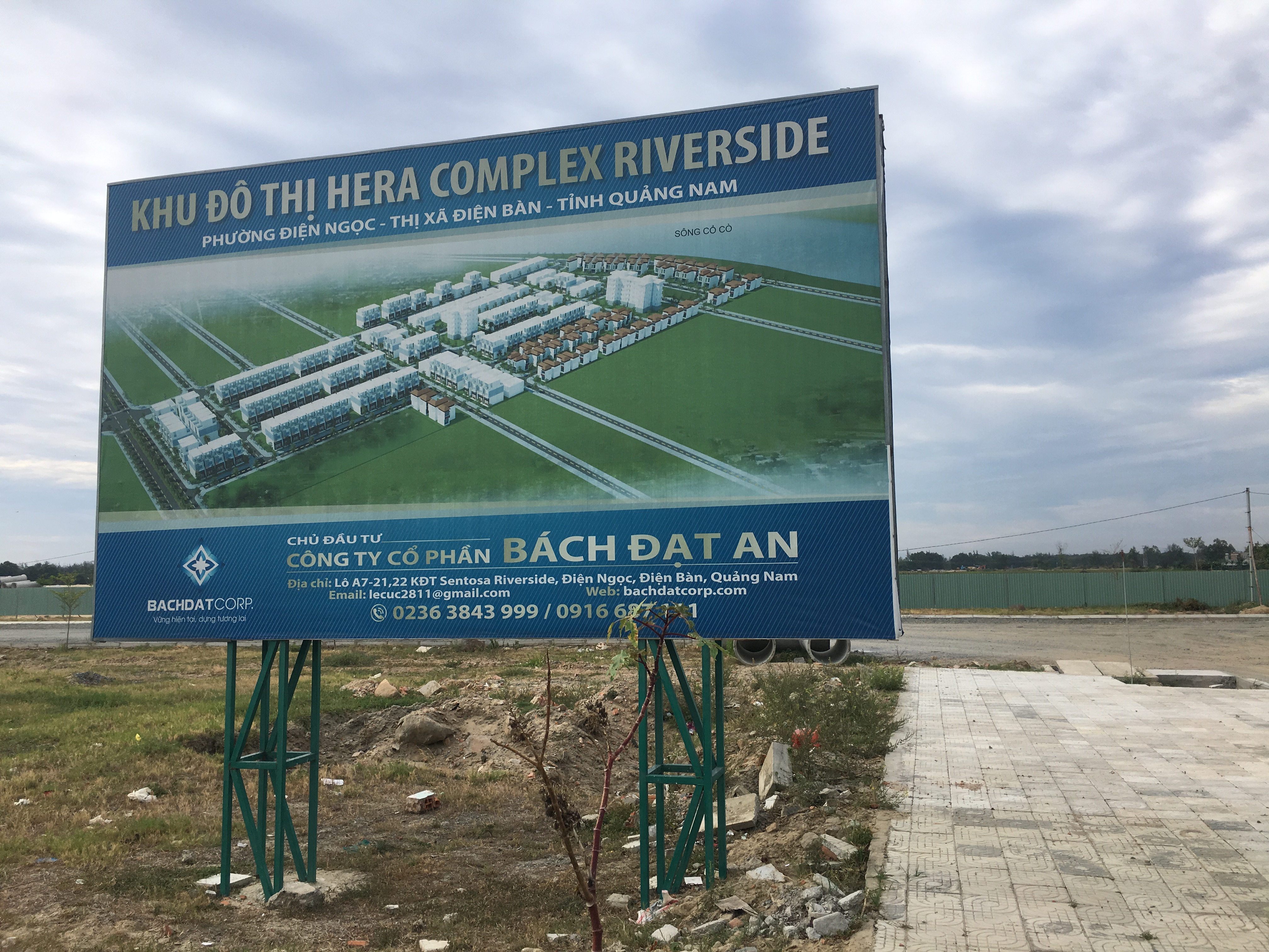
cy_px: 476
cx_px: 634
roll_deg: +0.3
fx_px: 1063
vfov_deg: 48.2
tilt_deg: +6.6
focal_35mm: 29
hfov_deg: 61.7
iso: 25
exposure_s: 1/874
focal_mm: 4.15
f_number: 2.2
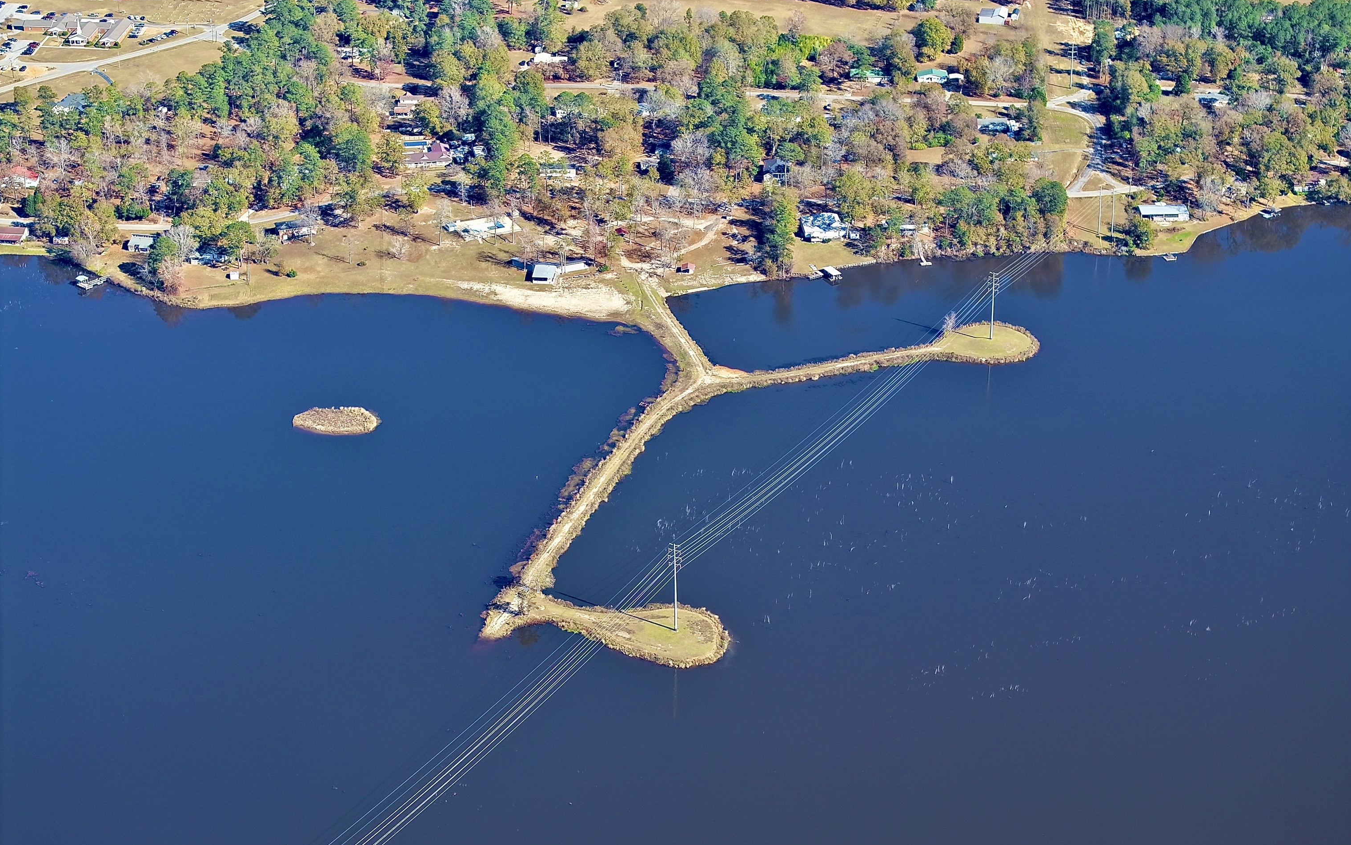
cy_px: 481
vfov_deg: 17.4
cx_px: 680
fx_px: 2762
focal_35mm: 75
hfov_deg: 27.5
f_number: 2.8
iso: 110
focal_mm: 19.35
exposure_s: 1/400
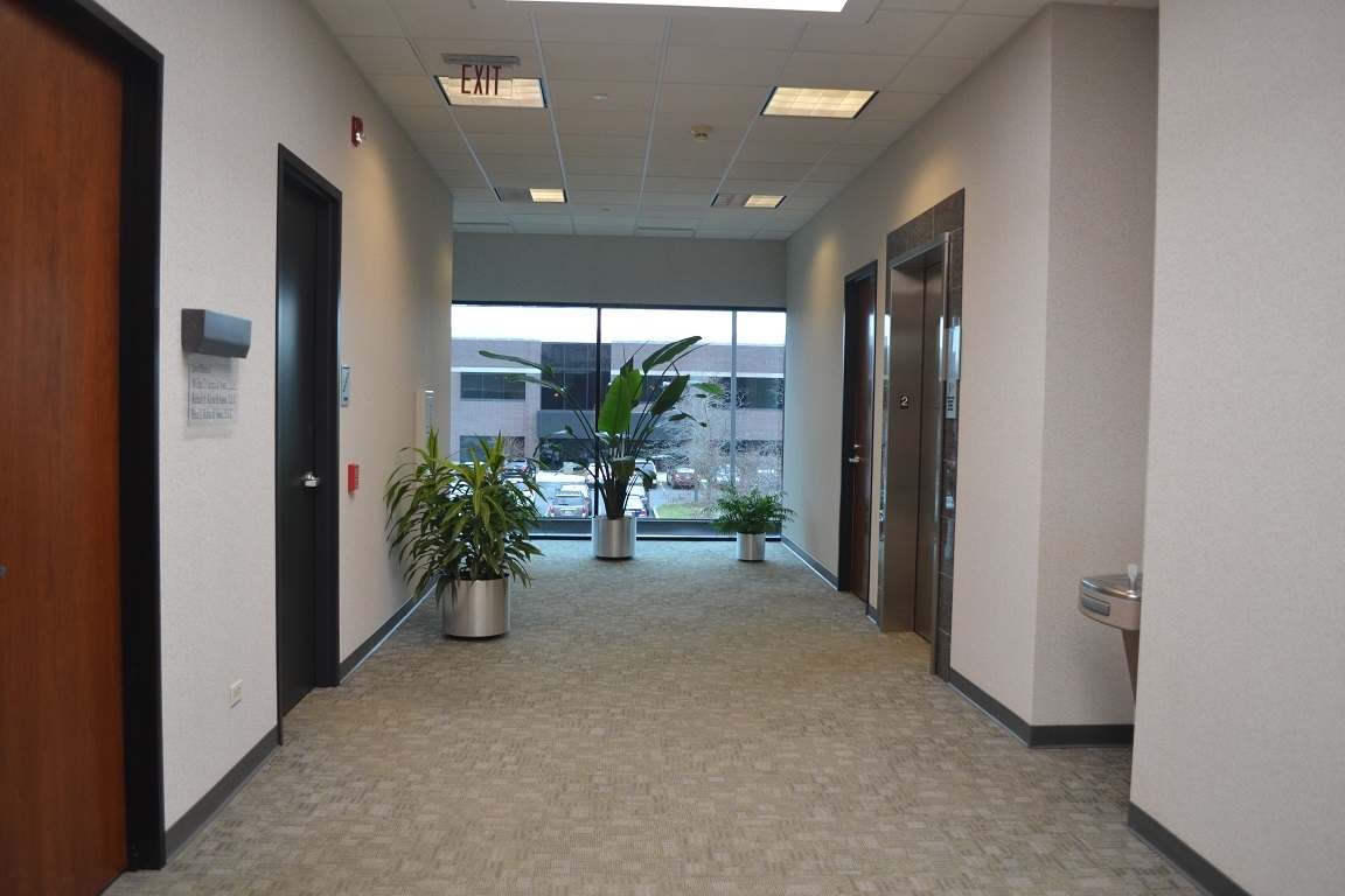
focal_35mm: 27
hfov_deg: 67.4
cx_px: 672
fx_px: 1009
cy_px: 448
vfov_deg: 47.9
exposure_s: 1/80
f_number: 4.5
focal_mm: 18
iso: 400
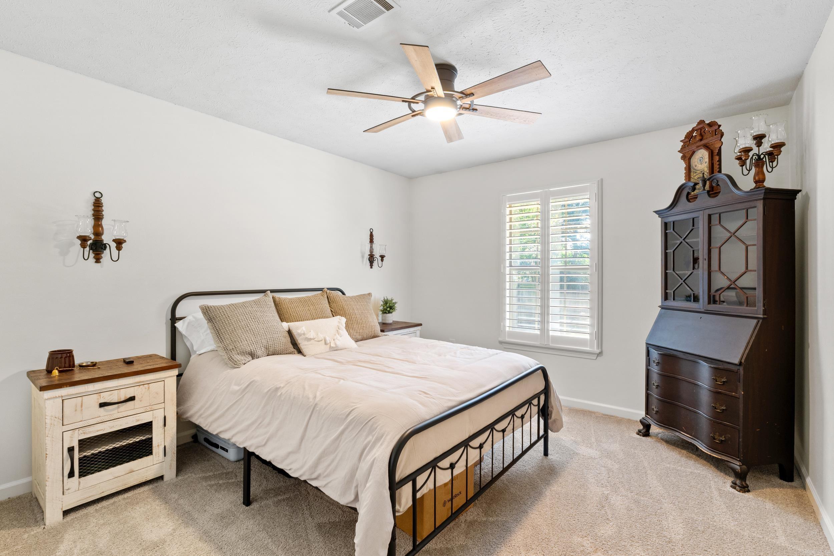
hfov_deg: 96.0
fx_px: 375
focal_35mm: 16
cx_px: 417
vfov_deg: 73.1
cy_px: 278
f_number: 9
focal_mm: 10.8
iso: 200
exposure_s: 1/1.67
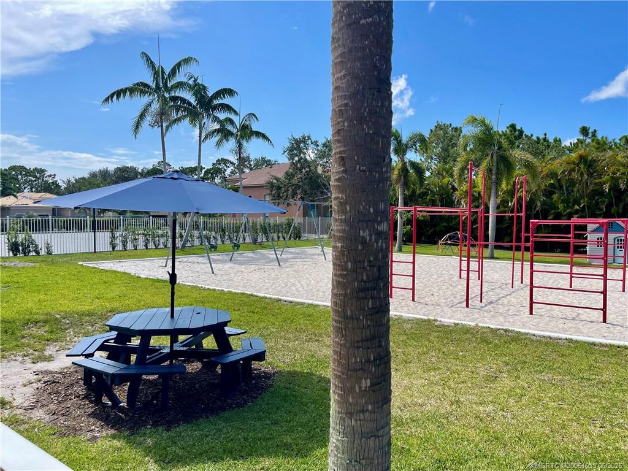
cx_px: 314
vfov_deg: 54.9
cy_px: 236
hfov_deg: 69.4
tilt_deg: -3.5
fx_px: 454
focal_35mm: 25
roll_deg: -0.8
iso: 32
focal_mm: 5.1
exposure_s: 1/3559
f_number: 1.6
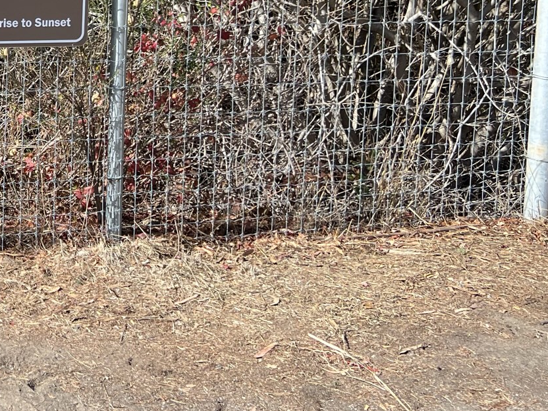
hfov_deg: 27.6
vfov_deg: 21.6
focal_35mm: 64
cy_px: -50
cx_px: -60
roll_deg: -0.8
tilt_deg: -5.4
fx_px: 1013
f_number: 1.5
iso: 50
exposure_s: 1/1412
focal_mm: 5.7
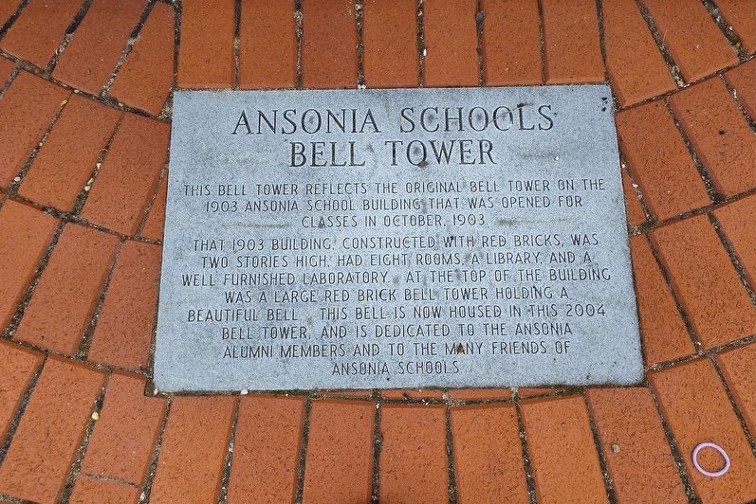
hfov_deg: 73.7
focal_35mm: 24
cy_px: 231
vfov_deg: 53.1
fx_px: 504
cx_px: 378
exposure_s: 1/234
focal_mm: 5.56
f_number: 1.8
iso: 100
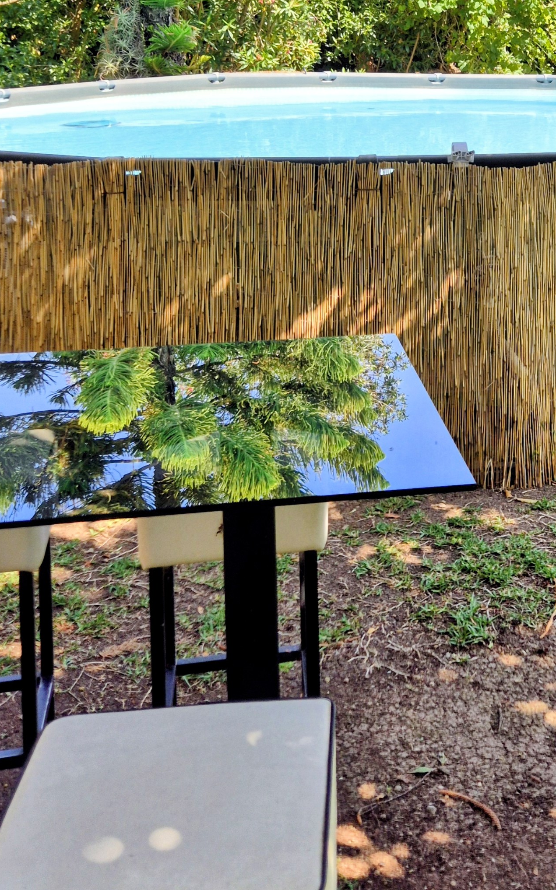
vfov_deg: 40.0
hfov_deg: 26.3
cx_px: 463
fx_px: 1164
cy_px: 170
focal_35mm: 48
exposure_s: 1/898
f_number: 1.8
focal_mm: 5.4
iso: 25
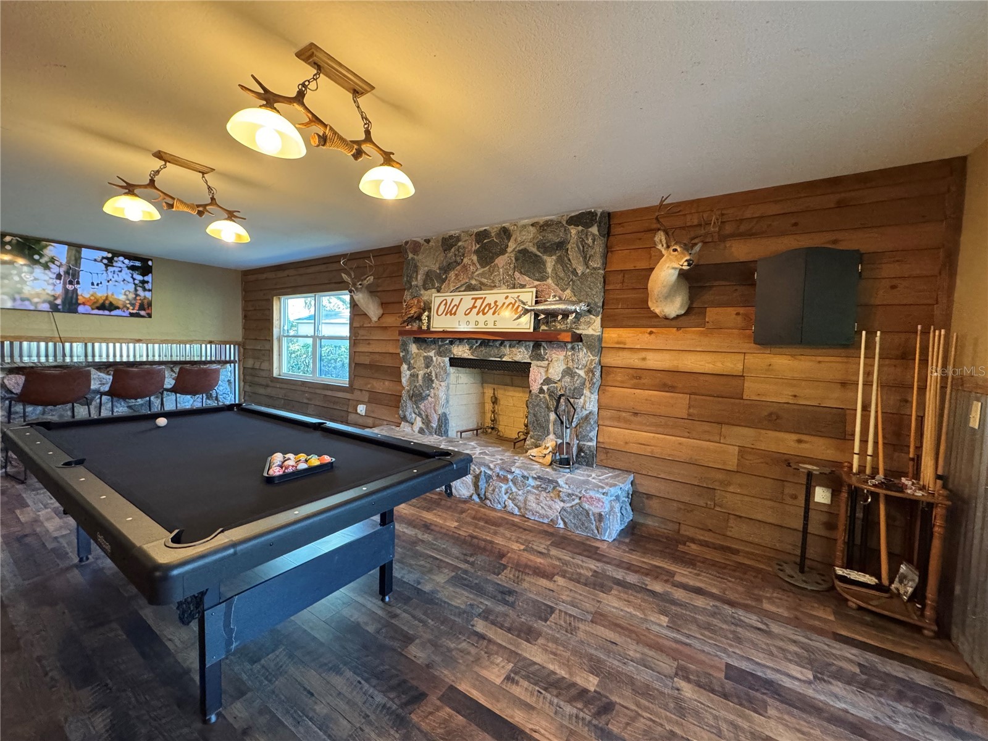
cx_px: 494
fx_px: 400
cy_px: 370
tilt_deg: -4.1
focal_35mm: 14
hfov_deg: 102.1
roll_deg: -2.2
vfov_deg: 85.7
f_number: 2.2
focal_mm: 2.22
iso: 800
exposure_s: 1/60
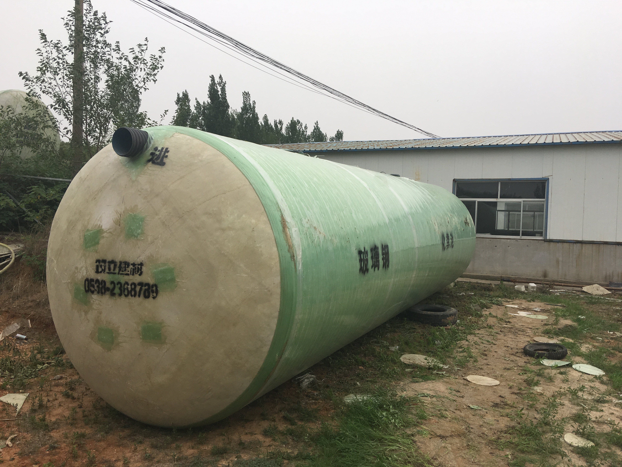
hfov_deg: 61.7
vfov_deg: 48.2
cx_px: 311
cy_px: 234
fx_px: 521
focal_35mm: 29
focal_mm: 4.15
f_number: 2.2
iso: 25
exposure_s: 1/434
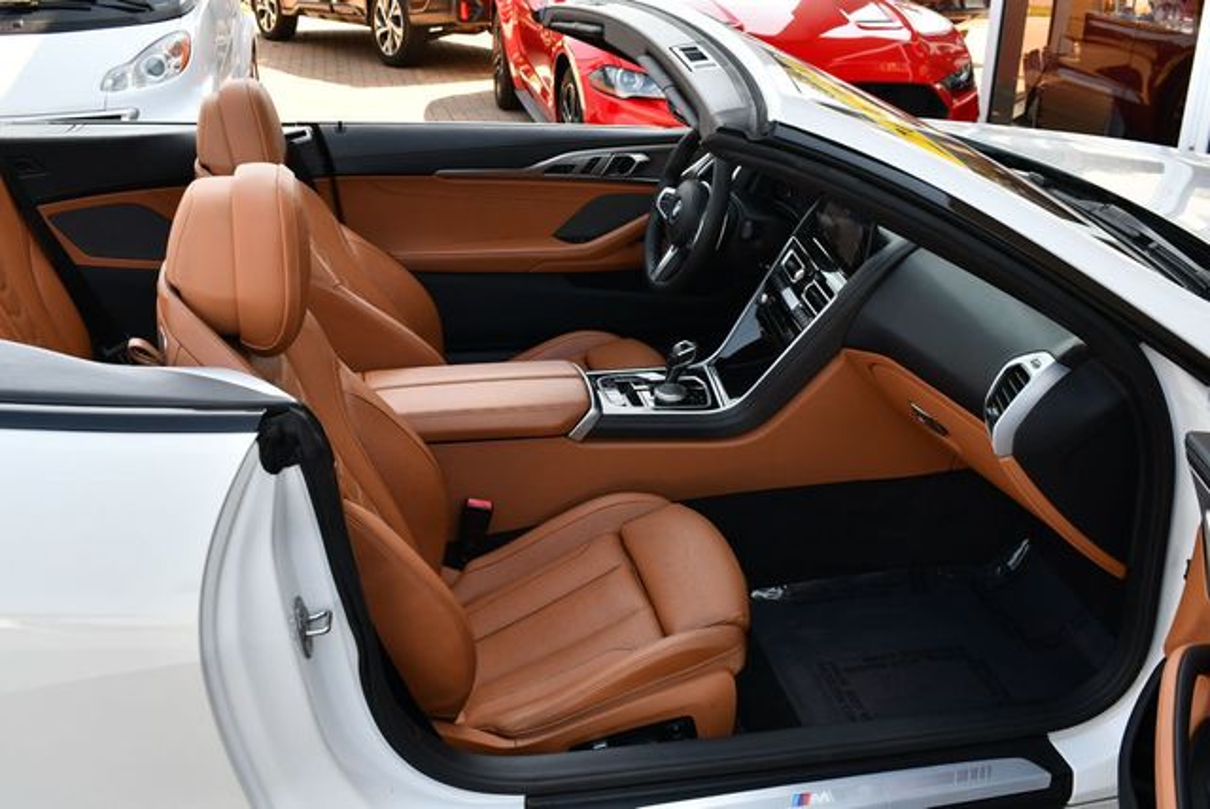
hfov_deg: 53.1
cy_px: 404
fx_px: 1211
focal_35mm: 36
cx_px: 605
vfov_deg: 36.9
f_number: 5.6
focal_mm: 18
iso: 250
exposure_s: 1/250
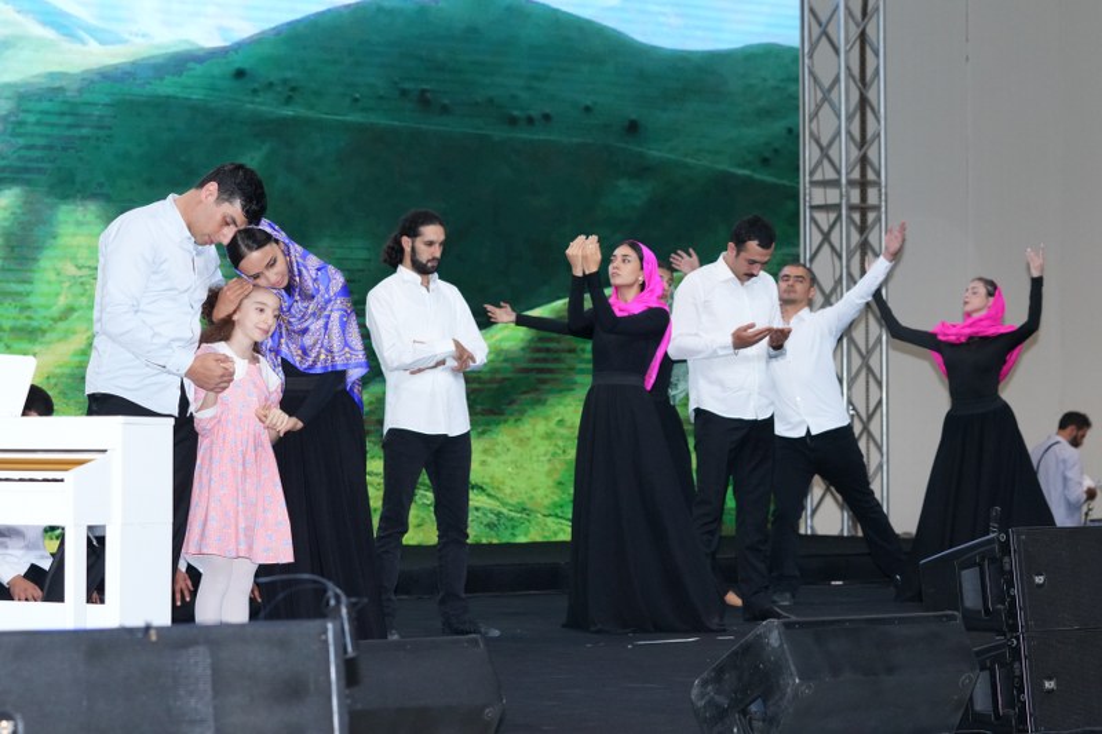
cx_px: 551
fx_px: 3213
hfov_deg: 19.5
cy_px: 367
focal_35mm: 105
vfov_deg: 13.0
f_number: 4.5
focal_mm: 70
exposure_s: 1/200
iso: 2000
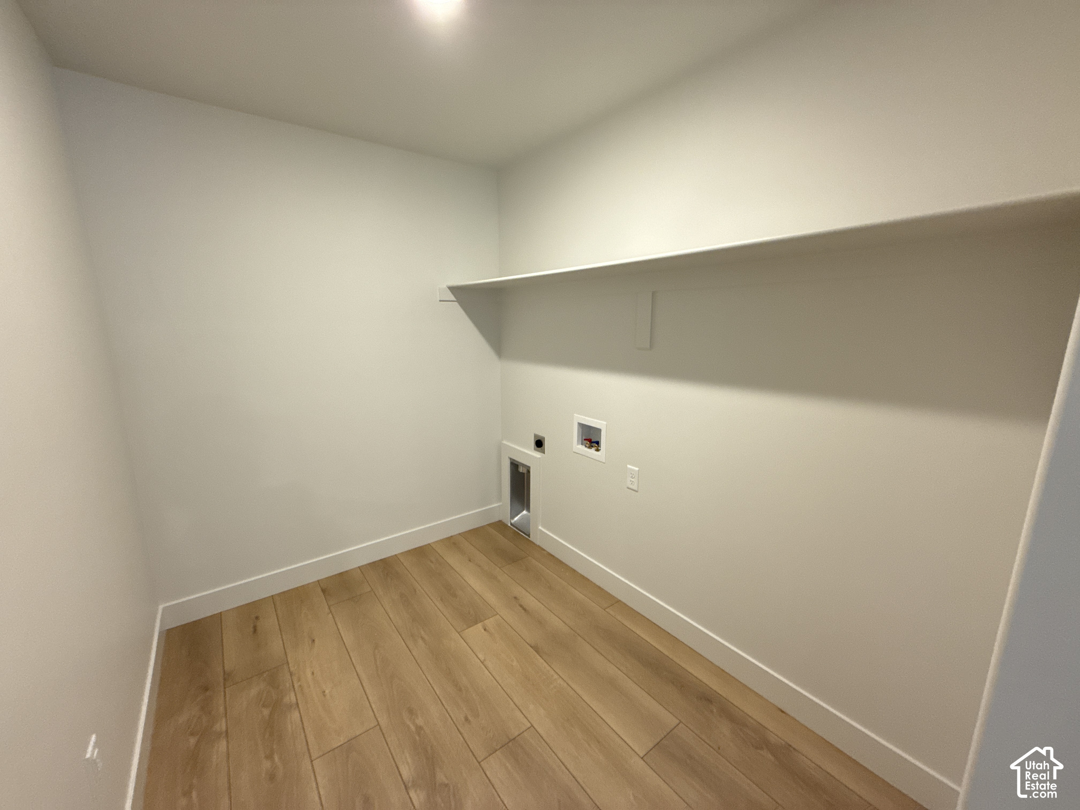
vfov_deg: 85.7
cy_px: 405
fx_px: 437
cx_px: 540
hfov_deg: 102.1
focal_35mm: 14
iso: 200
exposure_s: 1/60
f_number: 2.2
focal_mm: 2.22
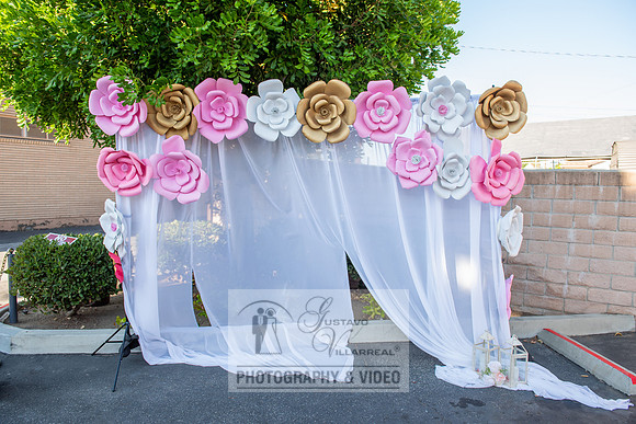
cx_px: 318
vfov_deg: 53.2
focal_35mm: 24
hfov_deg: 73.7
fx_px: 424
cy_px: 212
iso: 200
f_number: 6.3
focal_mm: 24
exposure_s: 1/160
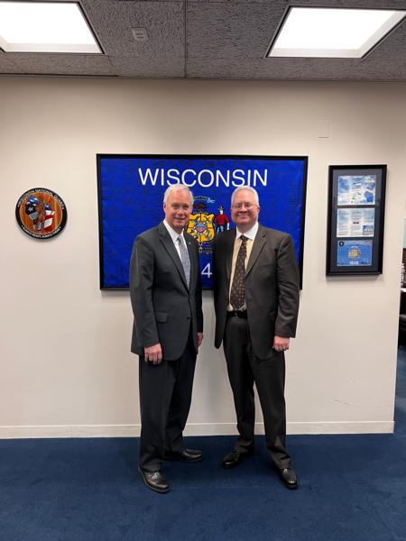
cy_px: 270
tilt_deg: -6.9
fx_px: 407
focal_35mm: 26
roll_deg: -0.3
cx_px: 203
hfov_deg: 53.1
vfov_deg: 67.3
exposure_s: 1/60
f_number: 1.5
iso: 100
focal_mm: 5.7
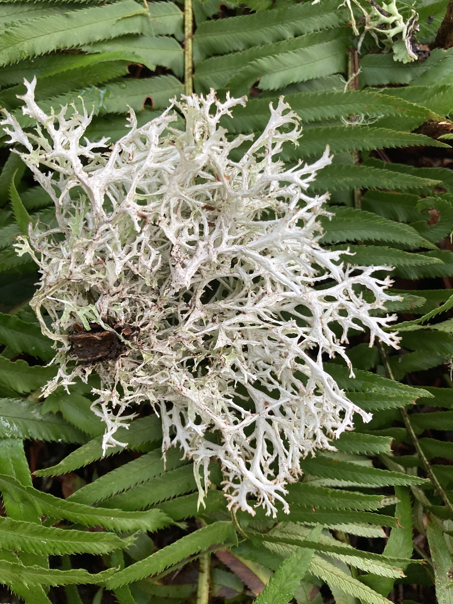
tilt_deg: -68.6
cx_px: 226
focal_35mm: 28
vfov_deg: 63.4
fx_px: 489
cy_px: 302
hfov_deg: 49.7
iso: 80
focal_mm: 3.99
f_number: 1.8
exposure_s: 1/116
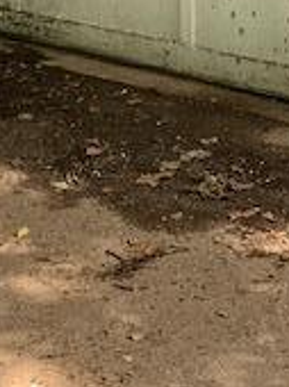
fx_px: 1094
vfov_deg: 16.6
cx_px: 248
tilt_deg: +3.5
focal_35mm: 98
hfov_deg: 14.9
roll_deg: -1.0
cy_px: -316
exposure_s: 1/122
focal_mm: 4.25
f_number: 1.8
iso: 40
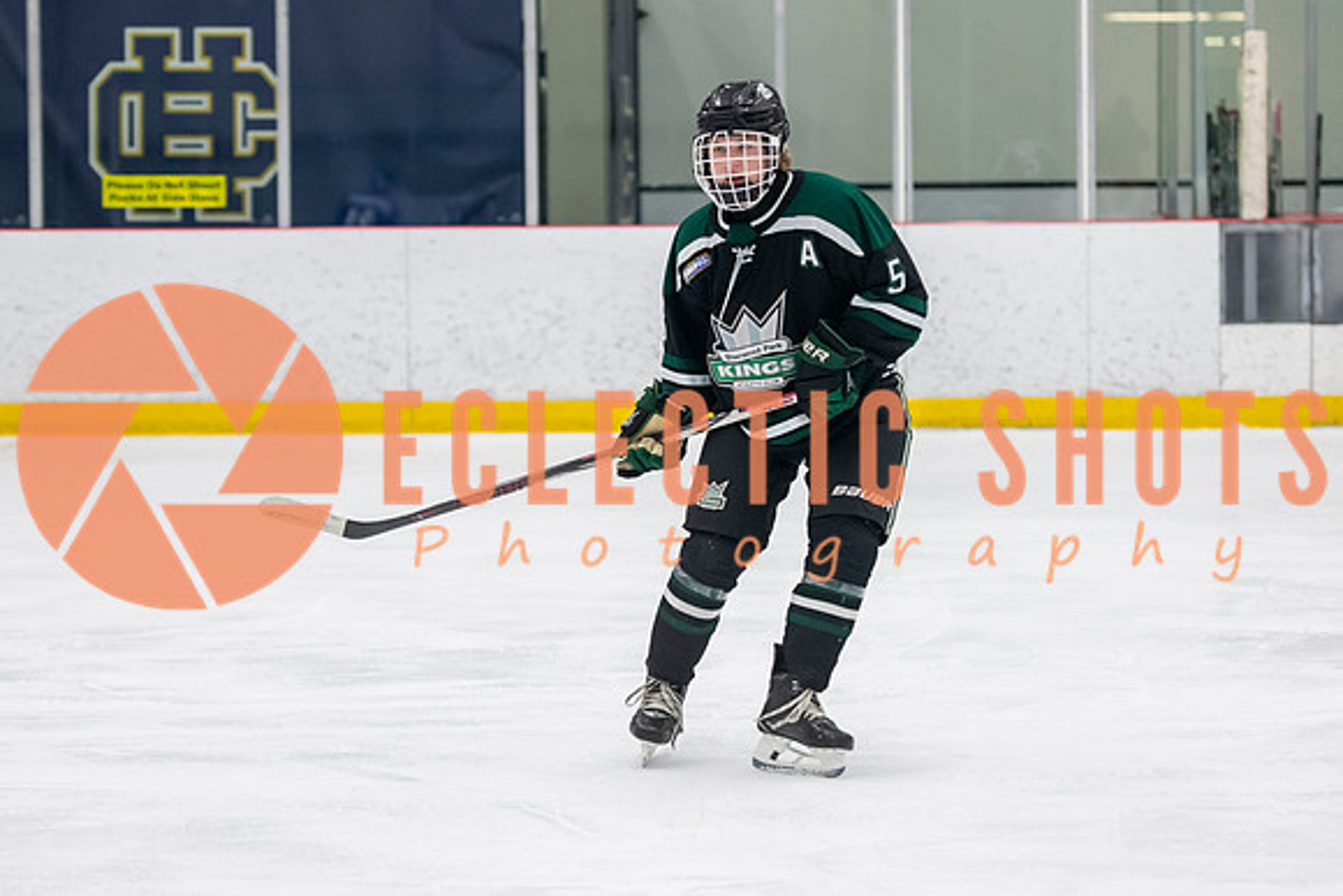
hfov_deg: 14.2
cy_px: 378
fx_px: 5385
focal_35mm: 144
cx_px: 671
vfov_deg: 9.5
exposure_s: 1/640
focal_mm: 100
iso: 2000
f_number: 3.2
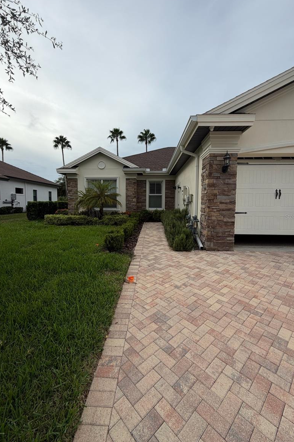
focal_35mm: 15
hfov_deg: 77.3
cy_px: 216
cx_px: 142
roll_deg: -0.5
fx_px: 184
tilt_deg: -3.5
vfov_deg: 100.4
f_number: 2.2
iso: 25
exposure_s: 1/770
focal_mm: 2.22
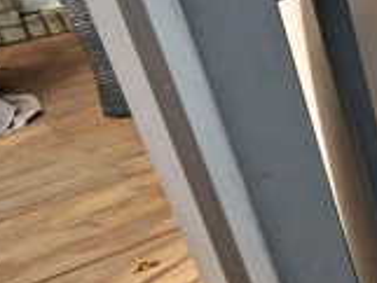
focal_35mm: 67
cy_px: 262
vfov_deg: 21.4
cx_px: 653
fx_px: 730
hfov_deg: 21.1
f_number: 8
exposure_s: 1/60
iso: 400
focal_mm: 10
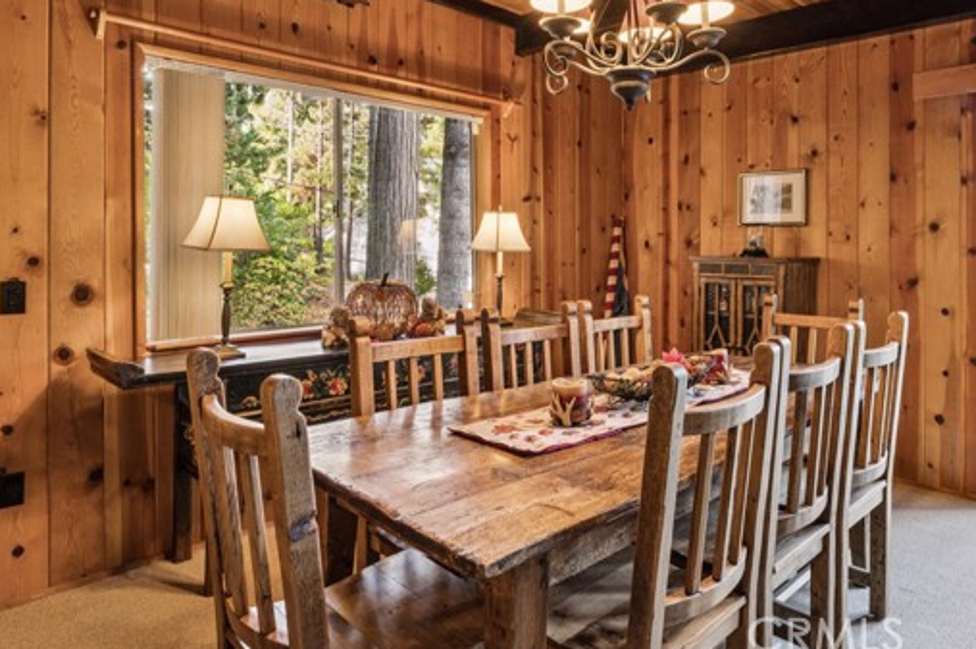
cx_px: 564
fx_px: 660
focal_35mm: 24
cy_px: 252
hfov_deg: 72.5
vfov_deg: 51.9
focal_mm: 19.3
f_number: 13
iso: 100
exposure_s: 1
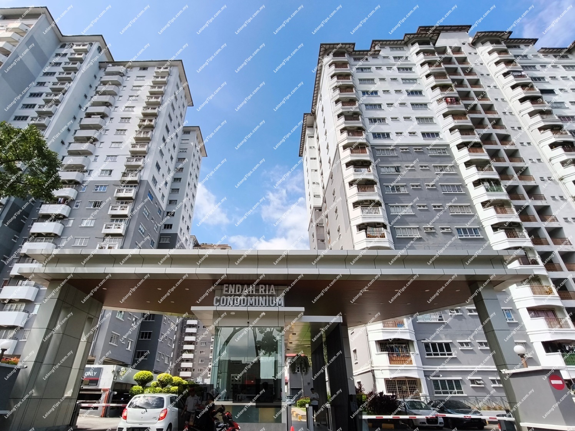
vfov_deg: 81.7
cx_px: 288
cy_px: 216
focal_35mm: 15
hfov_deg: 98.2
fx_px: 249
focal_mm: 1.67
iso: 50
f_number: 2.2
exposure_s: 1/1623
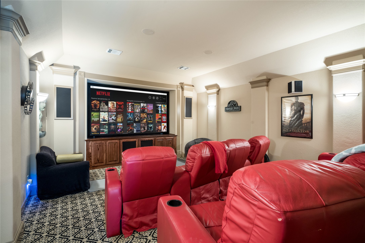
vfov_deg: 73.7
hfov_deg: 96.7
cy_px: 122
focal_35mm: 16
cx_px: 182
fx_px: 162
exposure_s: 6
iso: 320
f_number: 10
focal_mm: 16
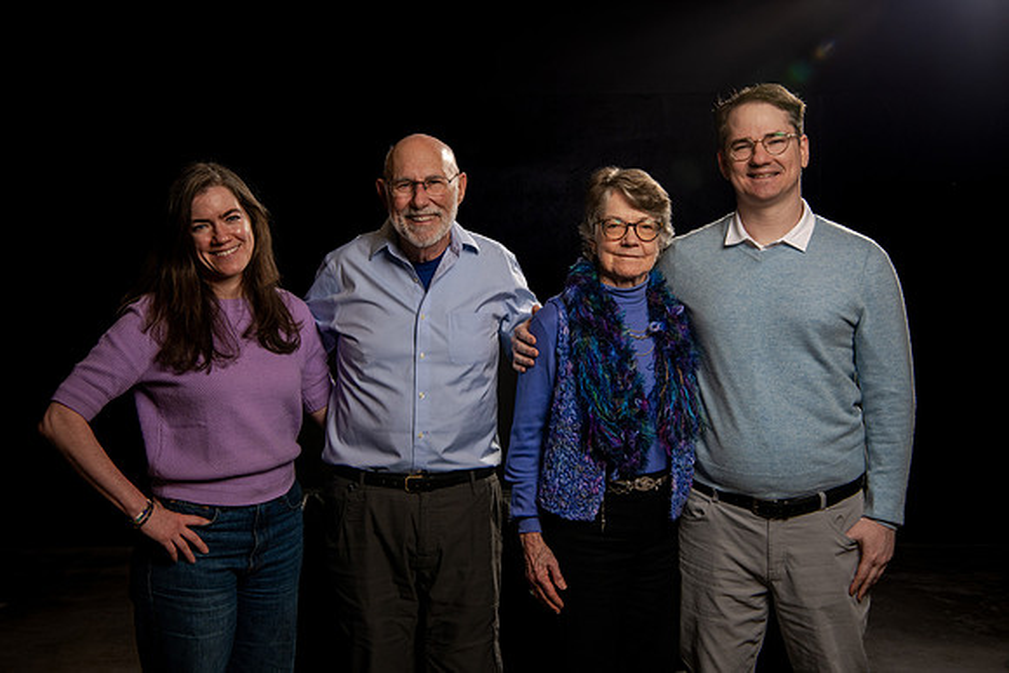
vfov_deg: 29.2
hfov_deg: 42.6
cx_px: 508
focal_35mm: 46
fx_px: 1293
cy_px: 337
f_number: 8
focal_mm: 45
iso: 640
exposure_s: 1/250
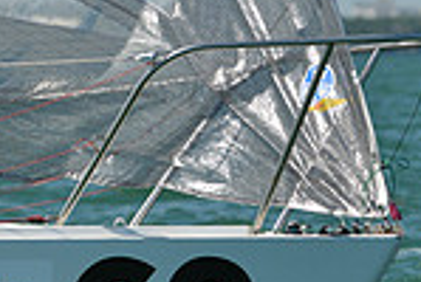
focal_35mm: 776
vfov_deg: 1.8
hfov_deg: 2.6
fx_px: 9093
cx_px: -209
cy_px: 255
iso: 200
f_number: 7.1
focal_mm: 200
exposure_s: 1/1250
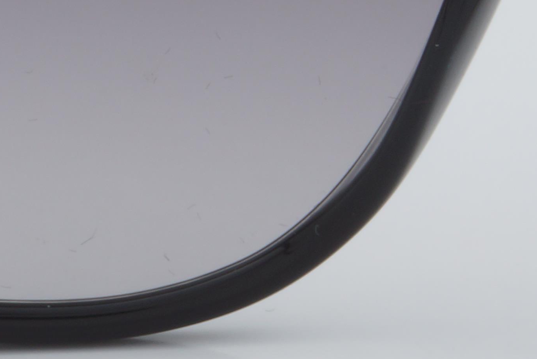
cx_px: 626
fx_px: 5389
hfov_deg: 5.7
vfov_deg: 3.8
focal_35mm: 361
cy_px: -152
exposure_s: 1/4
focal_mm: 55
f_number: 32
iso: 100
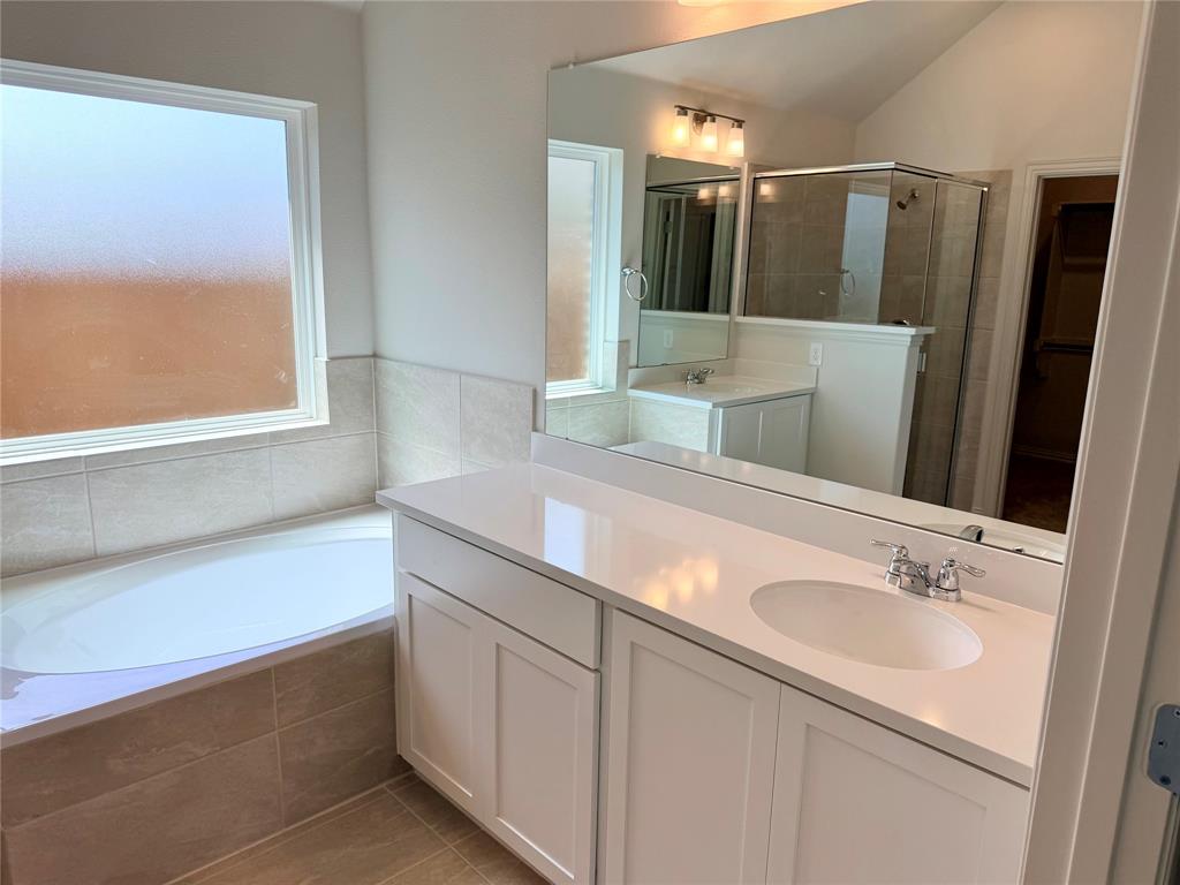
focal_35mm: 24
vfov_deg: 56.8
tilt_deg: -12.5
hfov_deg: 71.6
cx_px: 590
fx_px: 818
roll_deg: -0.6
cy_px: 442
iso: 100
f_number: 1.78
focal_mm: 6.76
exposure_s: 1/898
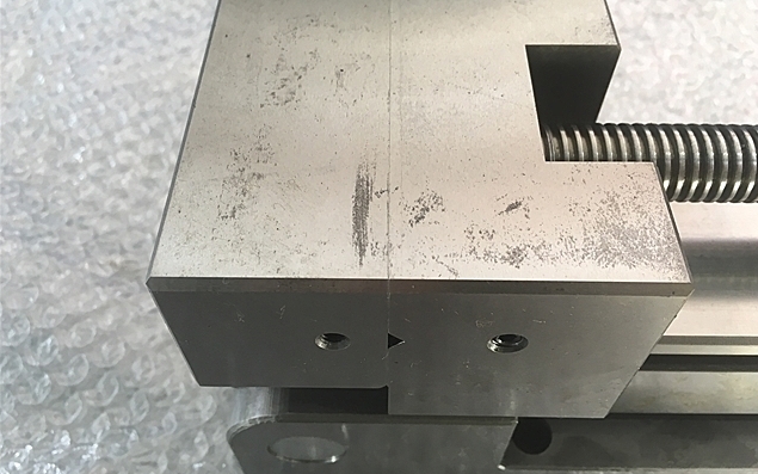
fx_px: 640
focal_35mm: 31
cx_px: 381
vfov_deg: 40.6
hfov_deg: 61.2
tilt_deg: -53.9
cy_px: 227
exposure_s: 1/30
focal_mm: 4.15
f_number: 2.2
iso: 50
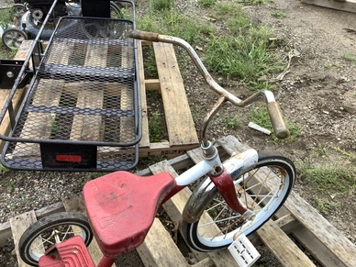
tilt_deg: -41.6
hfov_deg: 56.8
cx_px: 183
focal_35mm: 32
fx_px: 329
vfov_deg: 44.2
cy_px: 131
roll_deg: +0.4
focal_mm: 3.3
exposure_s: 1/120
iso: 25
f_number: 2.4
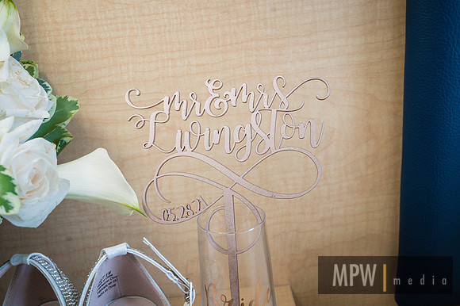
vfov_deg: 34.9
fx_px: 487
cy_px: 147
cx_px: 251
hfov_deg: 50.5
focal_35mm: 38
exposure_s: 1/125
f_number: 8
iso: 1000
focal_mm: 35
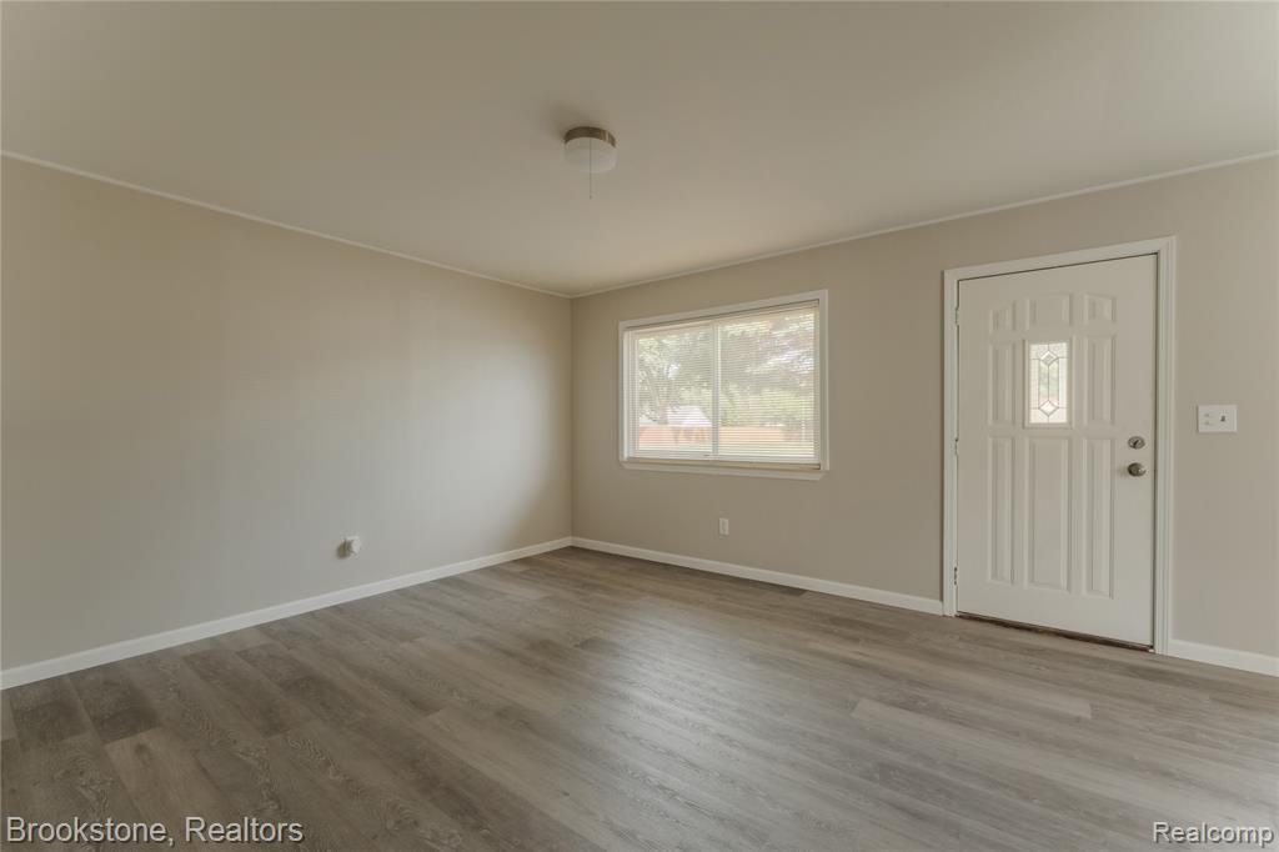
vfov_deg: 81.2
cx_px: 640
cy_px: 426
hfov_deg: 104.3
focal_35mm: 14
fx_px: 497
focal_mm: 14
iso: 400
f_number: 18
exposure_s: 1/100
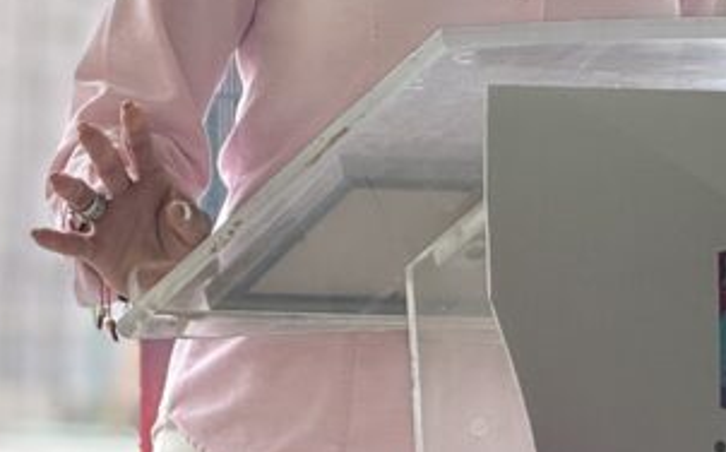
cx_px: 385
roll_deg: -1.3
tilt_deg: +2.3
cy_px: -94
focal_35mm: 432
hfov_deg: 4.9
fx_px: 8538
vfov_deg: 3.0
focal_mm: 15.66
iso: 64
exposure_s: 1/938
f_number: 2.8
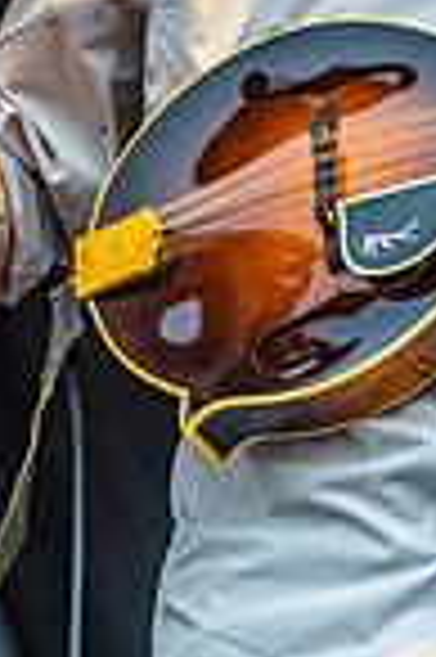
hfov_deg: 4.4
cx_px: 481
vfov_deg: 6.7
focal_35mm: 309
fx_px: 5626
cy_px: 54
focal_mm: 100
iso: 100
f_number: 2.8
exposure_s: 1/200
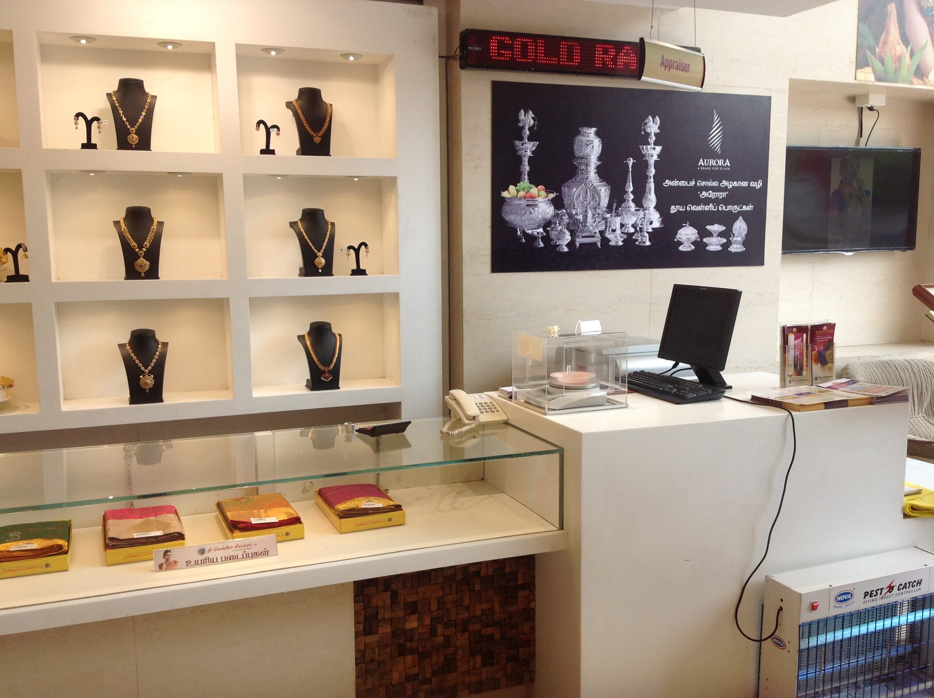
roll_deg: -0.9
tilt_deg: -6.9
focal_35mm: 35
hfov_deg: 52.7
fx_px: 943
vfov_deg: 40.6
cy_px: 349
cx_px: 467
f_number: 2.4
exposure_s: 1/299
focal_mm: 4.28
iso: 50
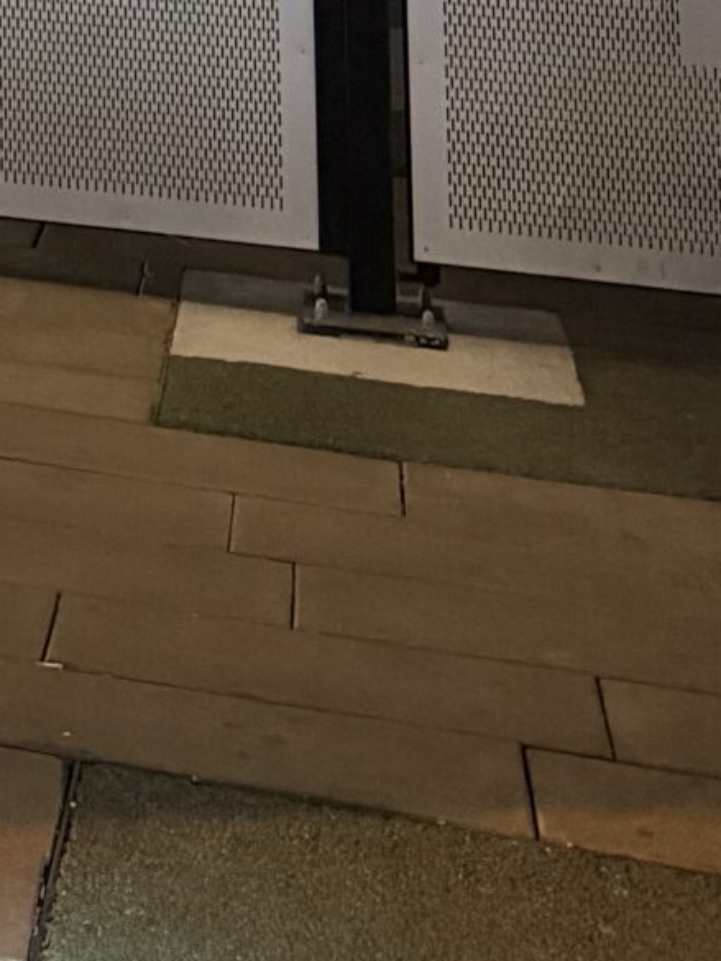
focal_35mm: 105
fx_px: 2915
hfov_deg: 12.4
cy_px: -999
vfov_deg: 15.0
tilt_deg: +9.6
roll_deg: -2.1
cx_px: -721
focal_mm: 6.76
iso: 800
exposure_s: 1/33
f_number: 1.78
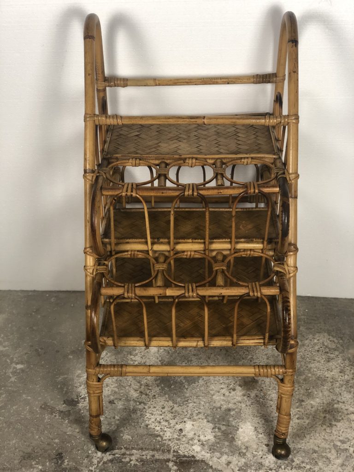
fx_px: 709
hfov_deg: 28.0
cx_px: 177
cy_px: 236
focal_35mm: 52
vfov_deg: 36.8
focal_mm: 6
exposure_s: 1/33
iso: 80
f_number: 2.4
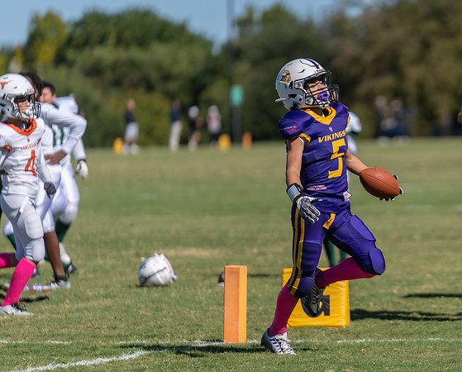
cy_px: 191
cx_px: 392
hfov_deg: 5.8
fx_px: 4548
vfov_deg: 4.7
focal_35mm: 332
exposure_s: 1/3200
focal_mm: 200
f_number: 2.8
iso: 100
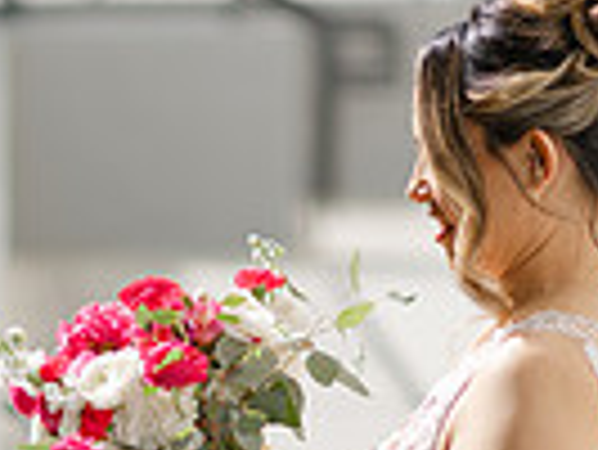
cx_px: -18
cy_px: 781
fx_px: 6156
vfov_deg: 4.1
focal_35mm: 356
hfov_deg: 5.5
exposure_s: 1/4000
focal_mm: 85
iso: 80
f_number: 1.8
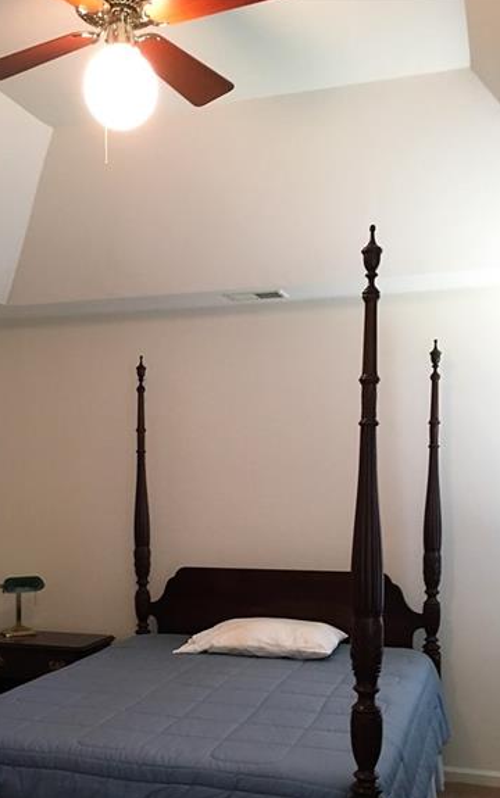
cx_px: 191
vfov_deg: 47.5
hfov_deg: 31.2
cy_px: 526
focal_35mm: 41
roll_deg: +0.6
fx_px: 893
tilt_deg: -4.3
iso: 200
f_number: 2.2
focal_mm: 4.15
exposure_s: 1/24
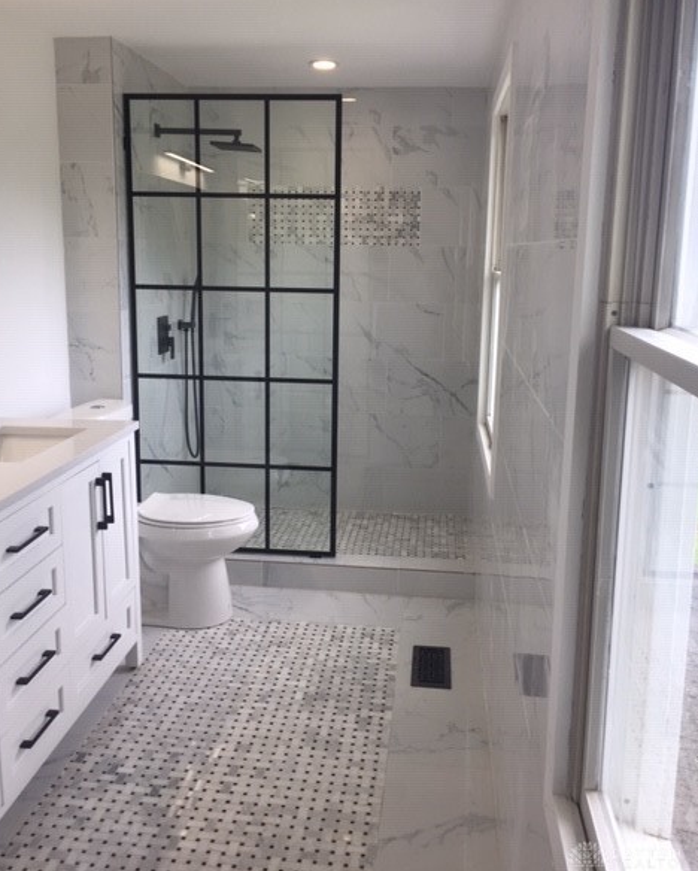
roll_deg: -0.7
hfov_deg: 47.2
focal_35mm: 31
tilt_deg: -10.3
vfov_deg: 57.1
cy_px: 397
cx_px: 350
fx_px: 800
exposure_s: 1/120
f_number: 2.2
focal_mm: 4.15
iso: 32
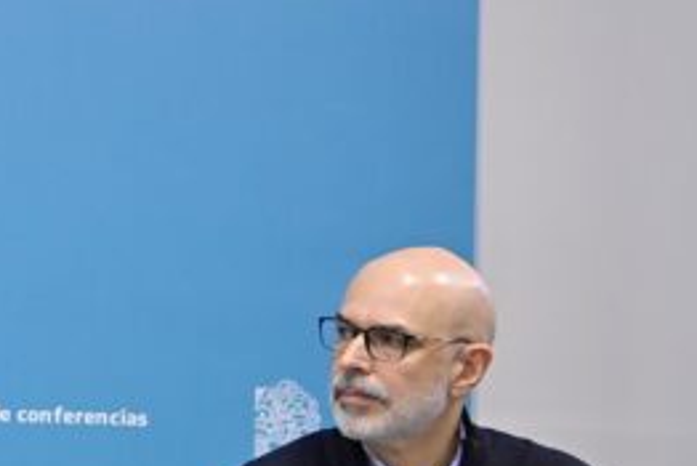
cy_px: 177
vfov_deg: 8.4
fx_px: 3177
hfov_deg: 11.5
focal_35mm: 164
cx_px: -612
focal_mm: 42
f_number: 2.8
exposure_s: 1/400
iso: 5000
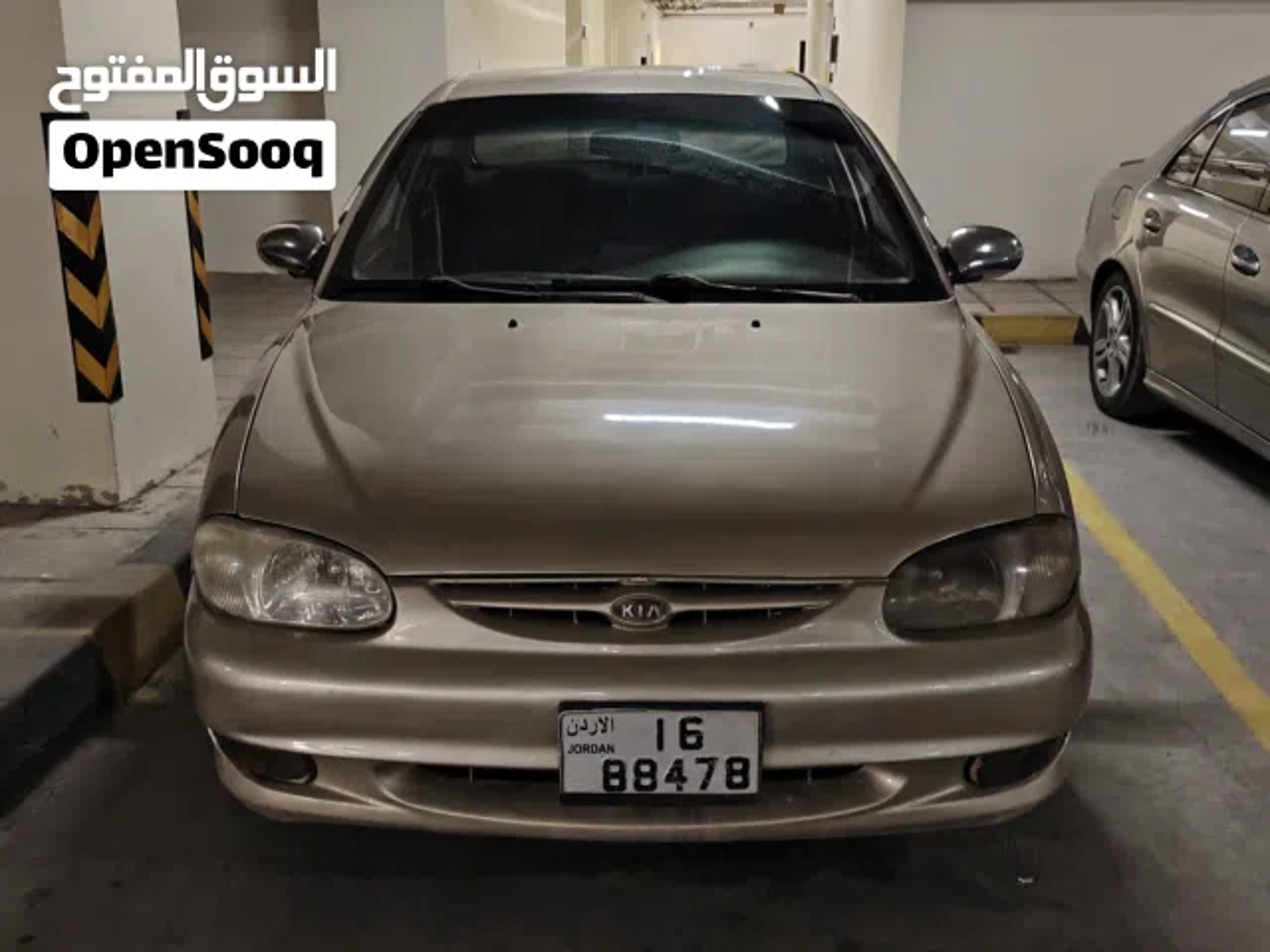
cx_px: 635
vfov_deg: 39.7
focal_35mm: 36
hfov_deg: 51.4
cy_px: 476
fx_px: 1321
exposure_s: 1/20
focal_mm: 5.25
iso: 1797
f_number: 1.75
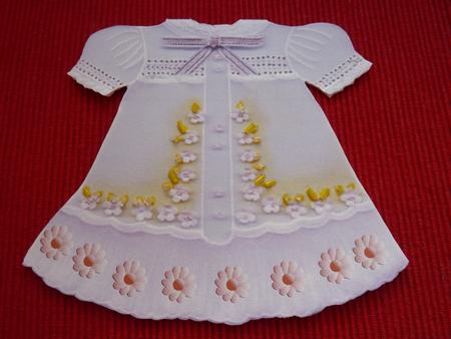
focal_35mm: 25
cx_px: 226
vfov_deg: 54.9
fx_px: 326
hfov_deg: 69.4
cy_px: 170
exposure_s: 1/80
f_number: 3.3
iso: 80
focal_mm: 4.1
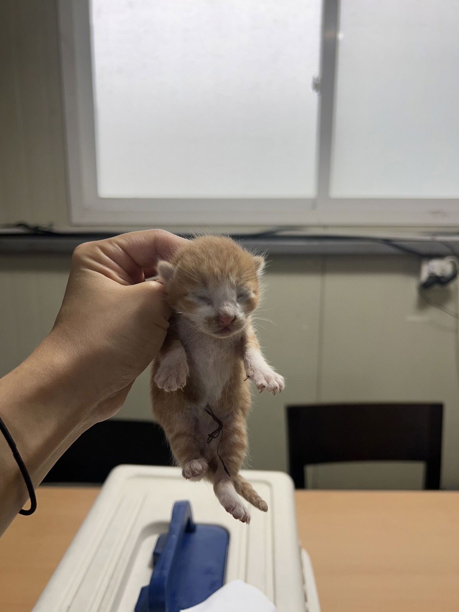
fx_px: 477
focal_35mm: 27
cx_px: 225
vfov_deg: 65.3
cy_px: 316
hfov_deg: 51.4
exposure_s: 1/120
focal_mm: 5.7
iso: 40
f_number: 1.5
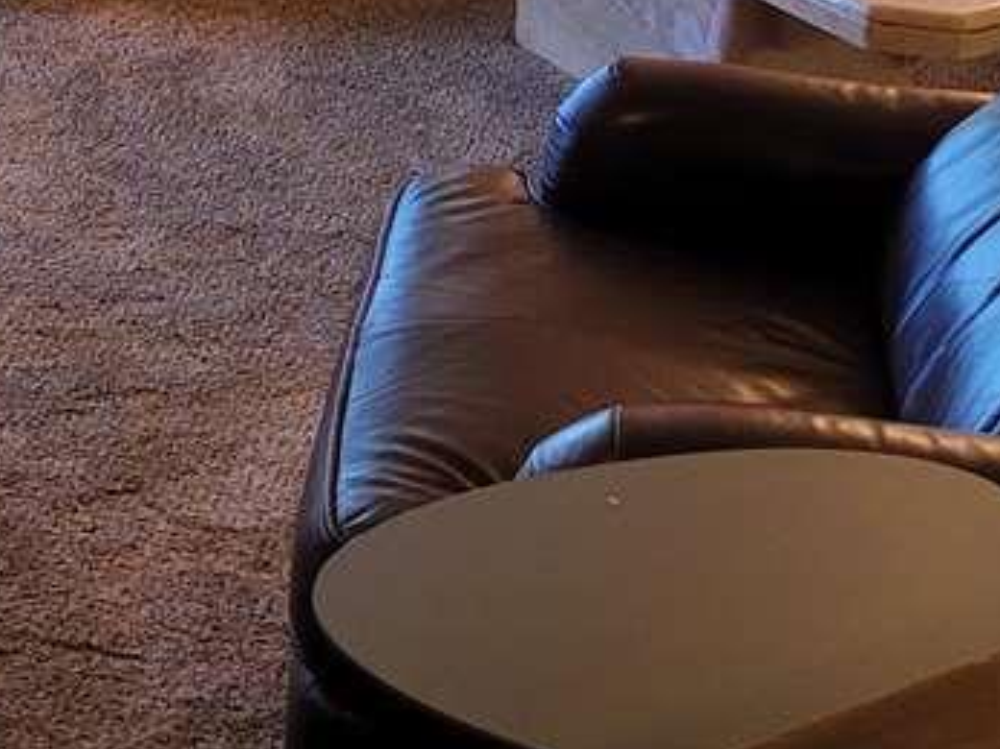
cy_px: -625
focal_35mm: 96
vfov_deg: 13.7
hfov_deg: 20.4
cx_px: 421
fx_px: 2772
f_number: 1.8
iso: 250
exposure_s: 1/120
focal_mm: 5.4
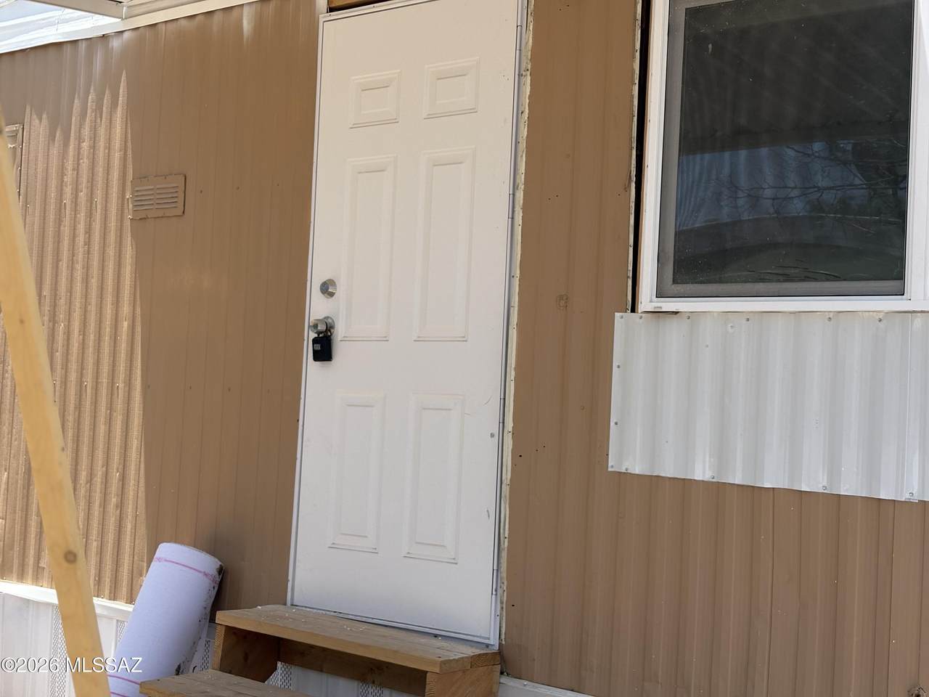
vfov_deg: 28.0
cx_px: 464
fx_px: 1396
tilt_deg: +3.4
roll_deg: -3.0
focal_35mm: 52
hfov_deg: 36.8
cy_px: 348
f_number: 1.6
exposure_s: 1/2451
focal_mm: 5.96
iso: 50
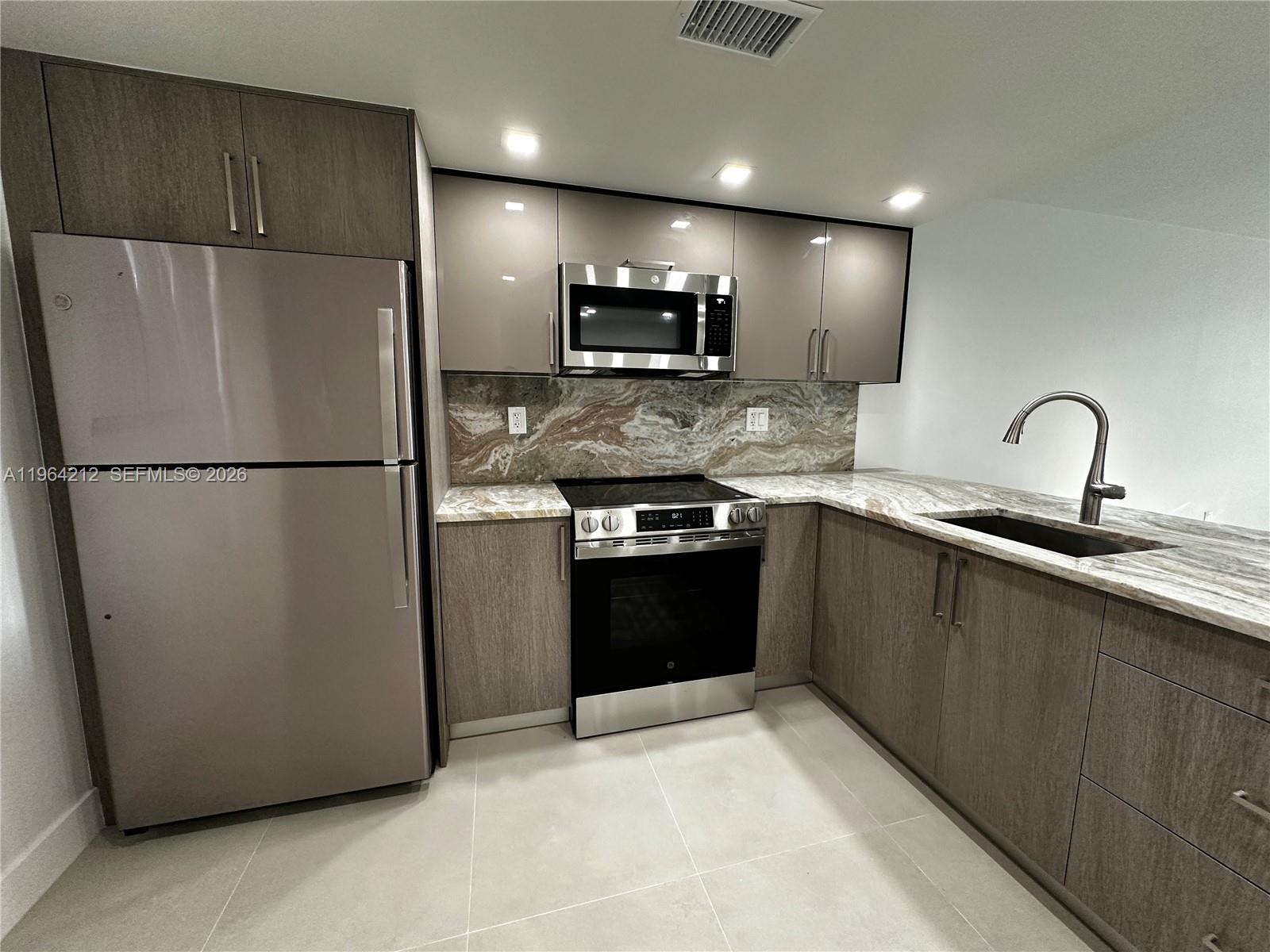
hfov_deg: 102.1
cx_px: 635
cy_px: 476
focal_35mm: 14
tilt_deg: -7.8
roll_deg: -0.6
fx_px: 514
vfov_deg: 85.7
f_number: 2.2
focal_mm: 2.22
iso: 250
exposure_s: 1/99
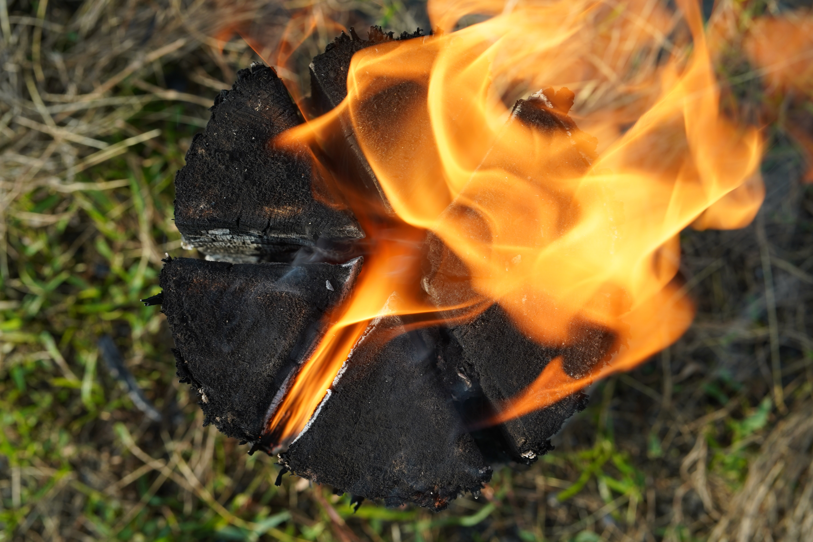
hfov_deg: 23.9
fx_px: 1919
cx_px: 406
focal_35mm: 85
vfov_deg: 16.1
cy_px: 271
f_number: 10
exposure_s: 1/100
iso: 320
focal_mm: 85
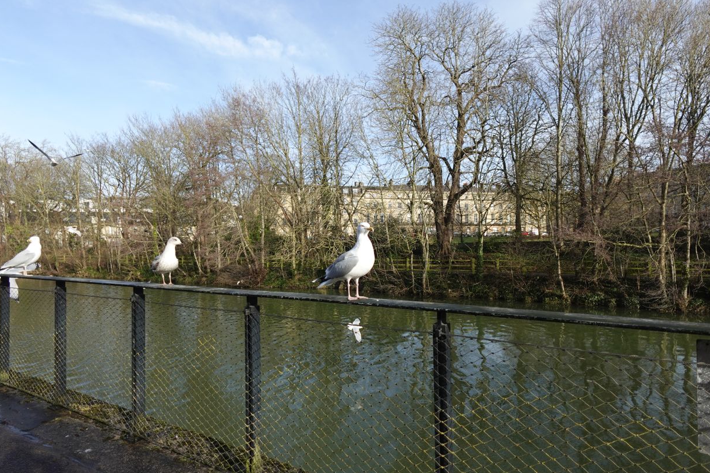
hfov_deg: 81.2
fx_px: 414
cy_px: 238
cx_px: 351
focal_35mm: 21
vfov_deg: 59.5
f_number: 2
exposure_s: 1/1600
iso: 125
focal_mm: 7.6
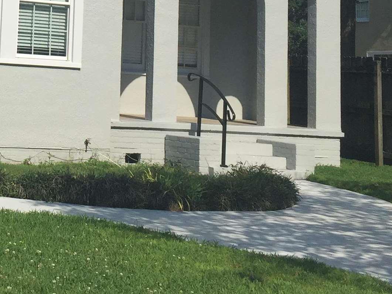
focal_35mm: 84
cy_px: -77
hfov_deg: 22.2
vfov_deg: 16.7
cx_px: -18
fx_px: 951
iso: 32
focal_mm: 4.15
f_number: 2.2
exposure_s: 1/3968
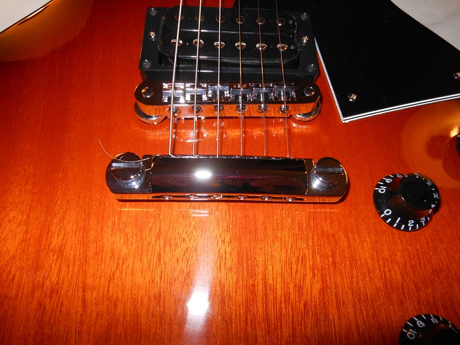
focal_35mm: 25
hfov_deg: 69.4
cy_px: 172
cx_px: 230
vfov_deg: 54.9
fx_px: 332
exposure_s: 1/25
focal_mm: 4.5
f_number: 10.2
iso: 200
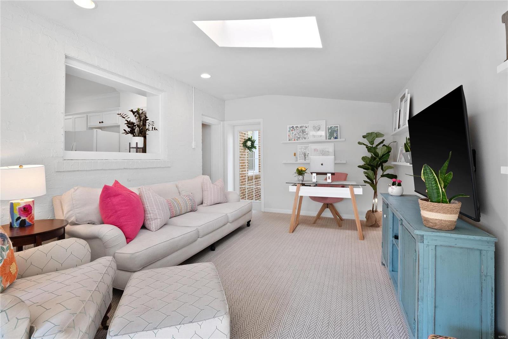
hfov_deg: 96.7
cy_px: 170
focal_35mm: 16
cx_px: 254
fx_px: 226
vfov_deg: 73.7
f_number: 6.3
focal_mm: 8
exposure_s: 1/15
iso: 400
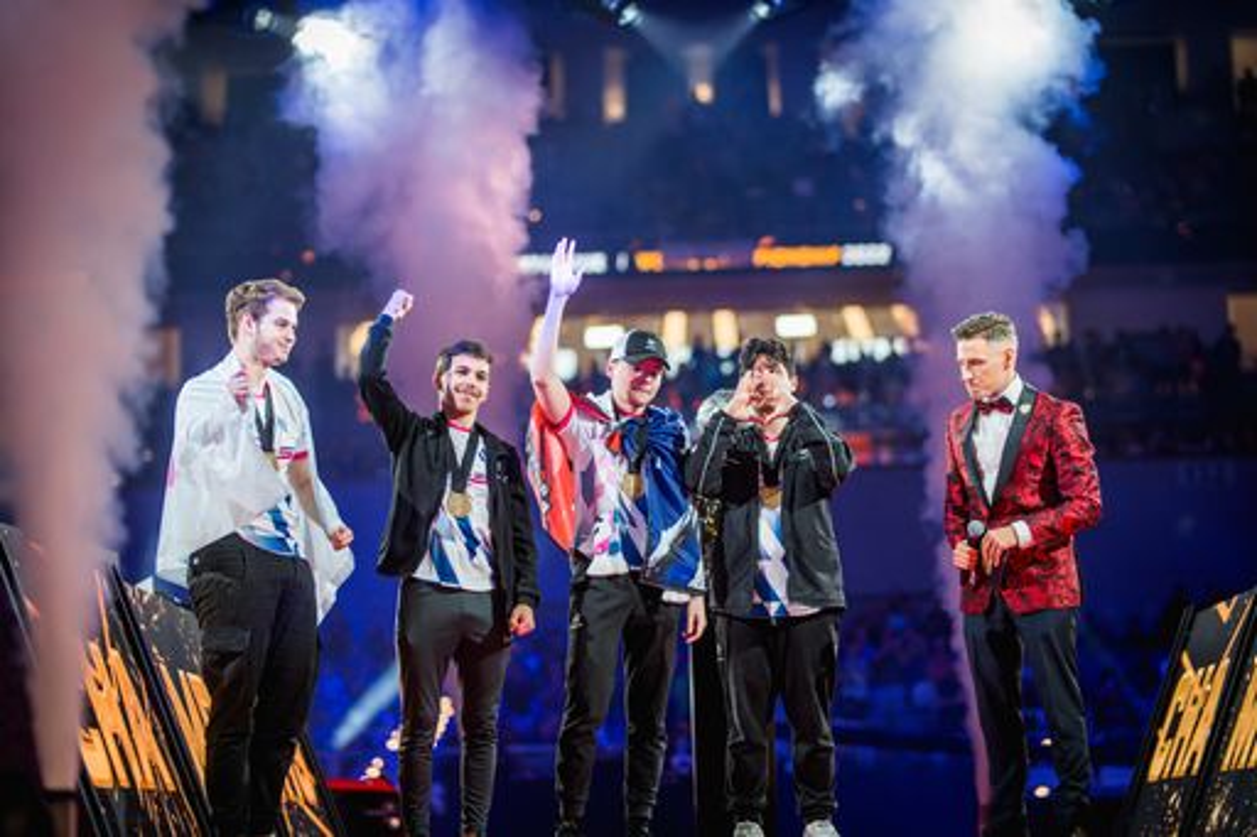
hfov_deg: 23.9
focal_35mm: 85
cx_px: 628
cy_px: 418
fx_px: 2967
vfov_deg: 16.1
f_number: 1.8
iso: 400
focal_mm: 85
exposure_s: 1/320
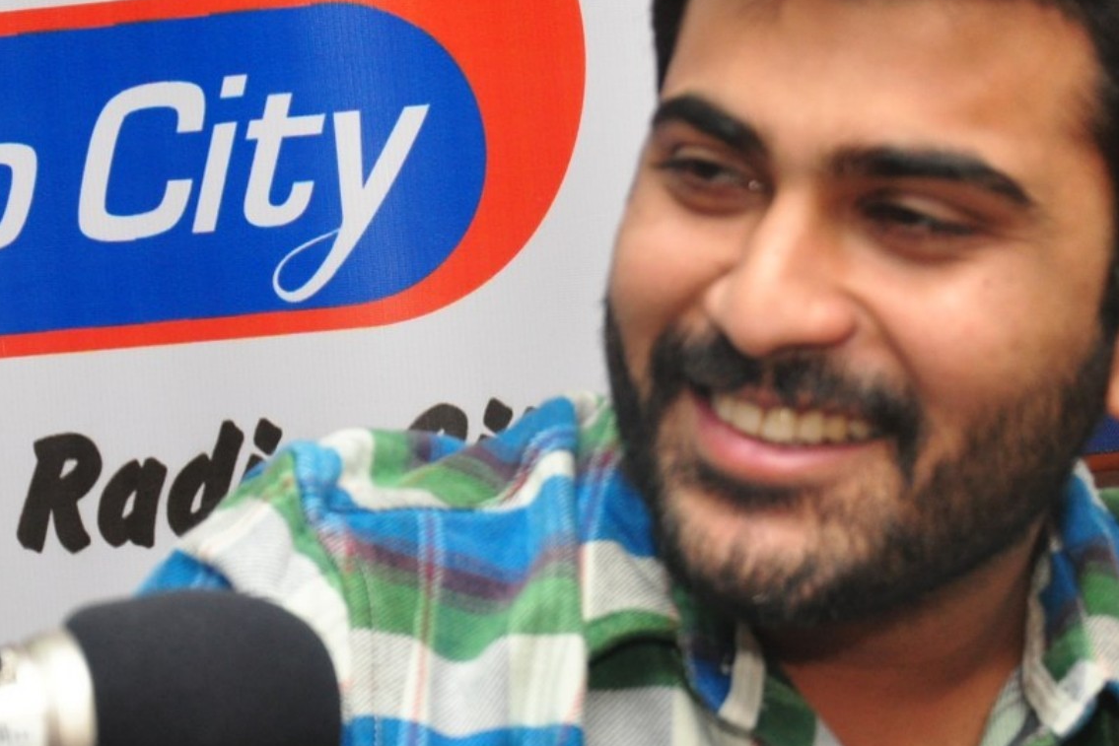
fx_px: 4632
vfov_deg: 9.2
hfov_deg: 13.8
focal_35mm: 149
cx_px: 592
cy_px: 417
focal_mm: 50
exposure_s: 1/125
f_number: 5.6
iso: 800
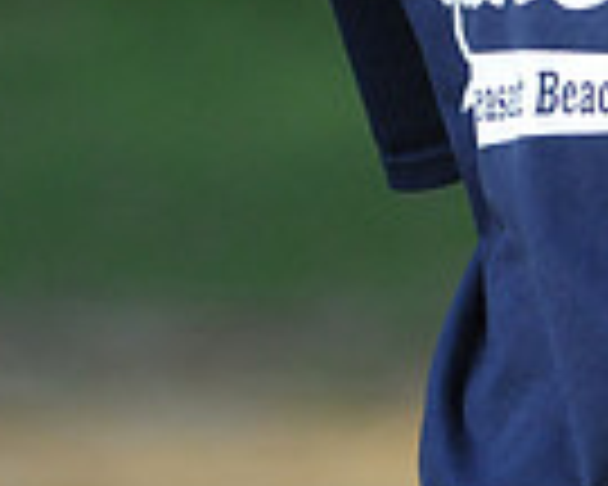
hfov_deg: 1.1
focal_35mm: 1815
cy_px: -241
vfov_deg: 0.9
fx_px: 32660
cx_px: 158
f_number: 4
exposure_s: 1/2500
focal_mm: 300
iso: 800
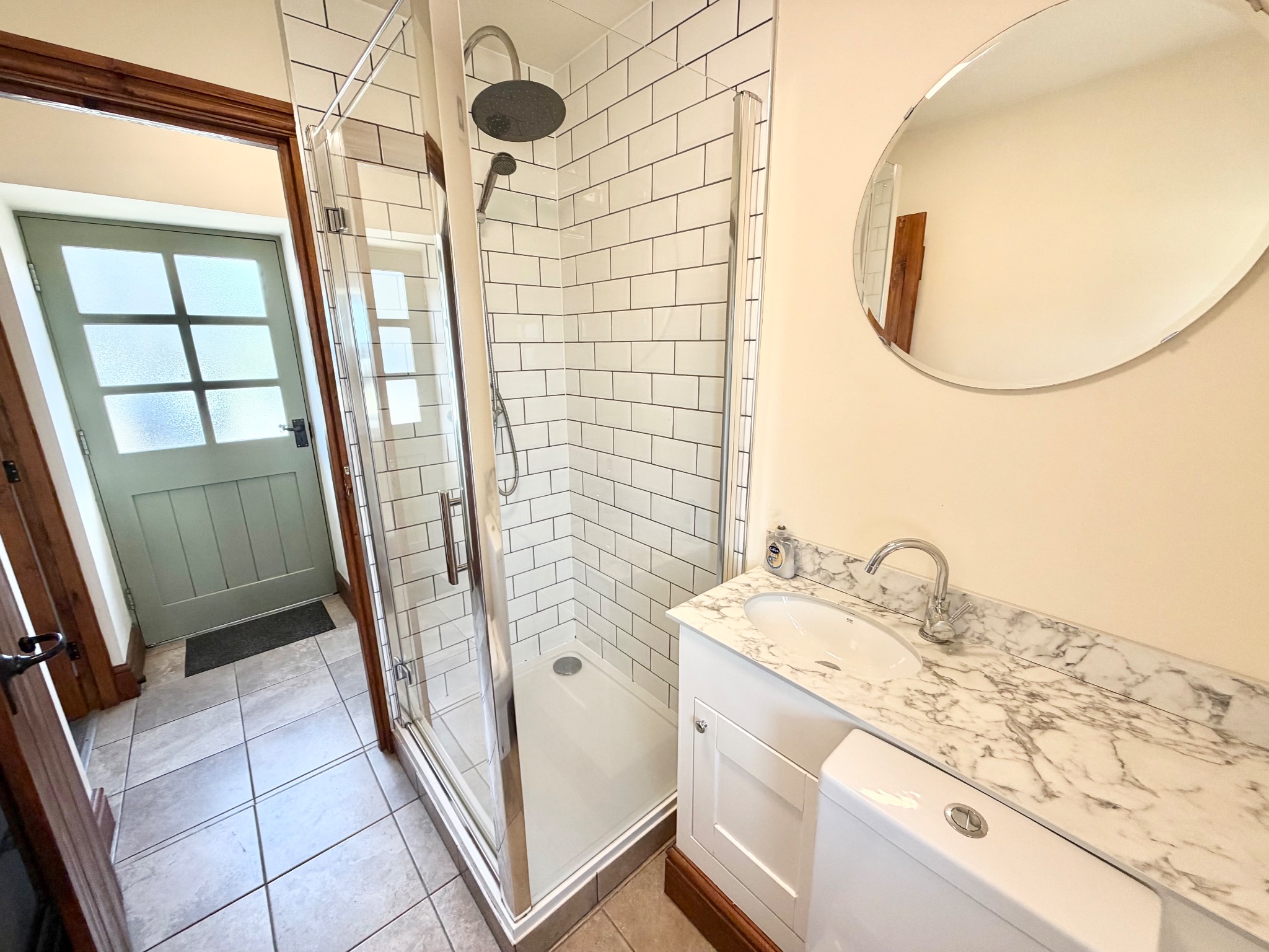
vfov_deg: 85.7
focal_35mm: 14
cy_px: 476
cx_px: 634
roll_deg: +0.2
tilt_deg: -14.5
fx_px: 513
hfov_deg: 102.1
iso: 160
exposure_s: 1/121
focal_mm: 2.22
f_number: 2.2
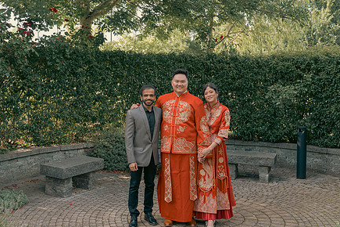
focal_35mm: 44
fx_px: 416
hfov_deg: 44.5
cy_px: 100
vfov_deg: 30.5
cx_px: 178
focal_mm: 33
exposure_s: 1/160
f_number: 5.6
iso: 400
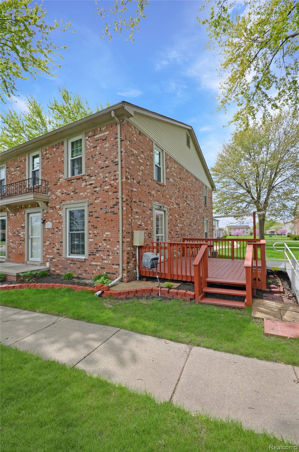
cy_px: 226
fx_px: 188
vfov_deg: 100.5
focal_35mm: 15
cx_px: 150
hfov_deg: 77.1
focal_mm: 10
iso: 160
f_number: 8
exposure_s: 1/250
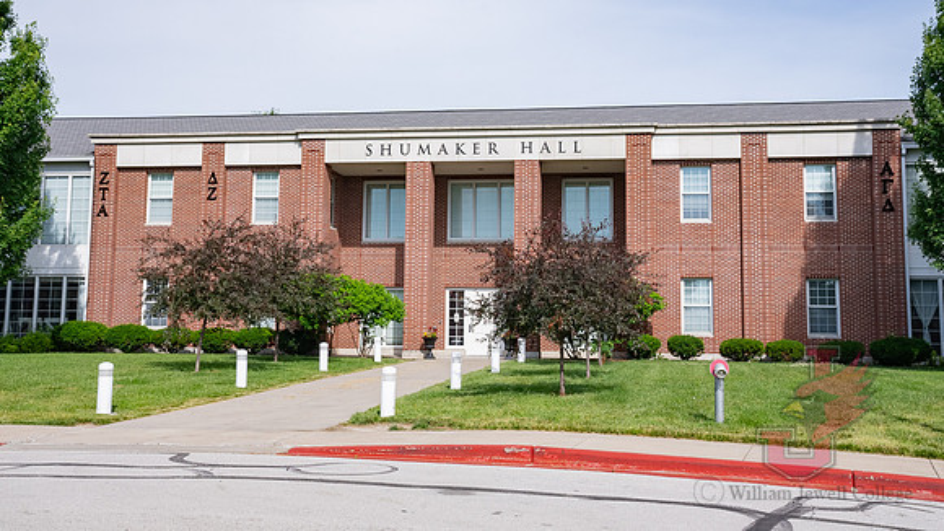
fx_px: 1073
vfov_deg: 27.7
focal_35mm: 43
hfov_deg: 47.5
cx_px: 472
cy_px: 220
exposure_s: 1/400
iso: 500
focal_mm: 40
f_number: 13
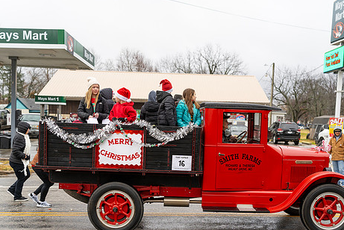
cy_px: 142
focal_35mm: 44
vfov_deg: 30.4
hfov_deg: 44.5
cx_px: 174
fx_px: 421
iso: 400
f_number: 2.8
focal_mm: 35
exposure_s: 1/640
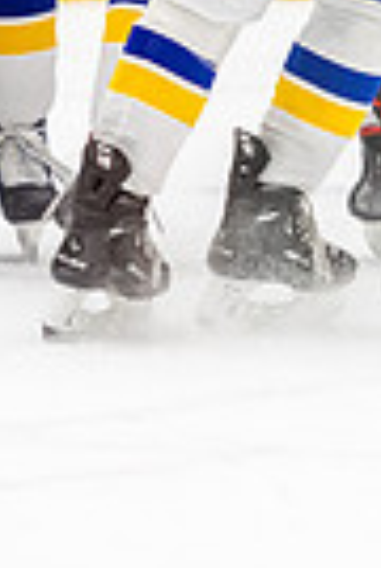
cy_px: -204
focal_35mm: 828
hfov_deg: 1.7
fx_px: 13076
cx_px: -29
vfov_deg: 2.5
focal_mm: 145
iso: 4000
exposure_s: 1/800
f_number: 2.8
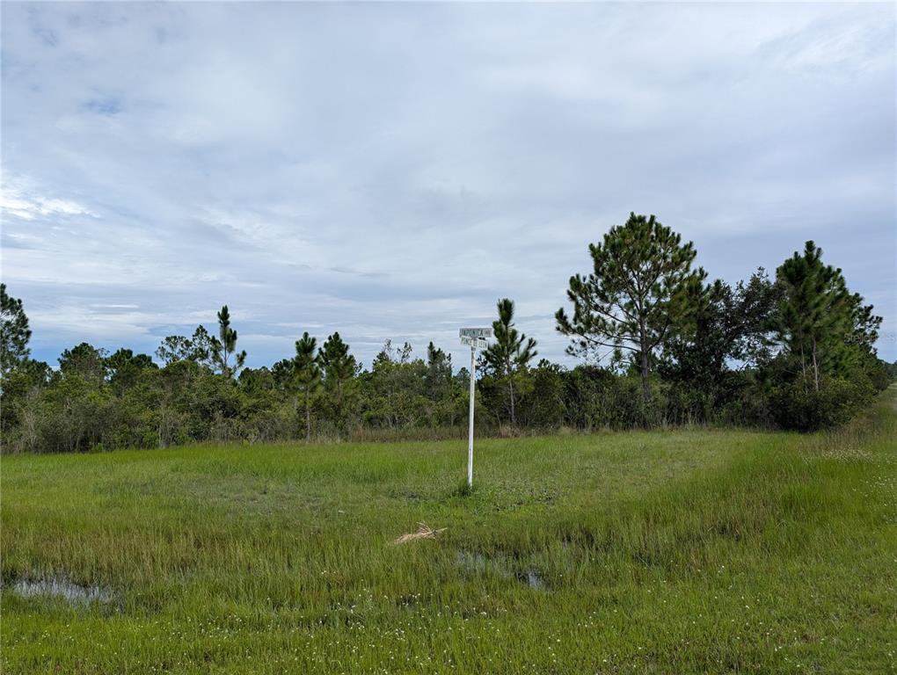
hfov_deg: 71.5
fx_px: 623
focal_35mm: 24
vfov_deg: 56.9
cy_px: 338
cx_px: 448
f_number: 1.68
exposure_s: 1/1912
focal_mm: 6.9
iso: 36
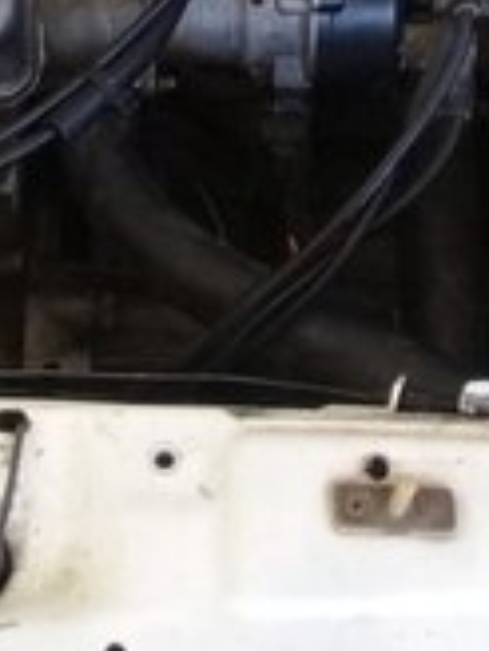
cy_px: -167
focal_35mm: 94
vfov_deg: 19.4
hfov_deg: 15.7
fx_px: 1771
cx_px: 147
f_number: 2.2
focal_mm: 3.3
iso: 64
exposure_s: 1/40
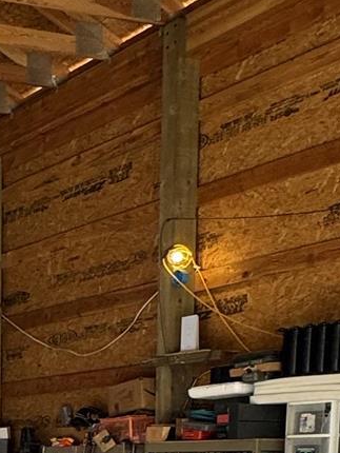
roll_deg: -0.4
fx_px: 981
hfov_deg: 16.0
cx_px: -312
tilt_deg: -3.3
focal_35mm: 75
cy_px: 519
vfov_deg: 24.0
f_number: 2.2
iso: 40
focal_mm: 2.22
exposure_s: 1/100
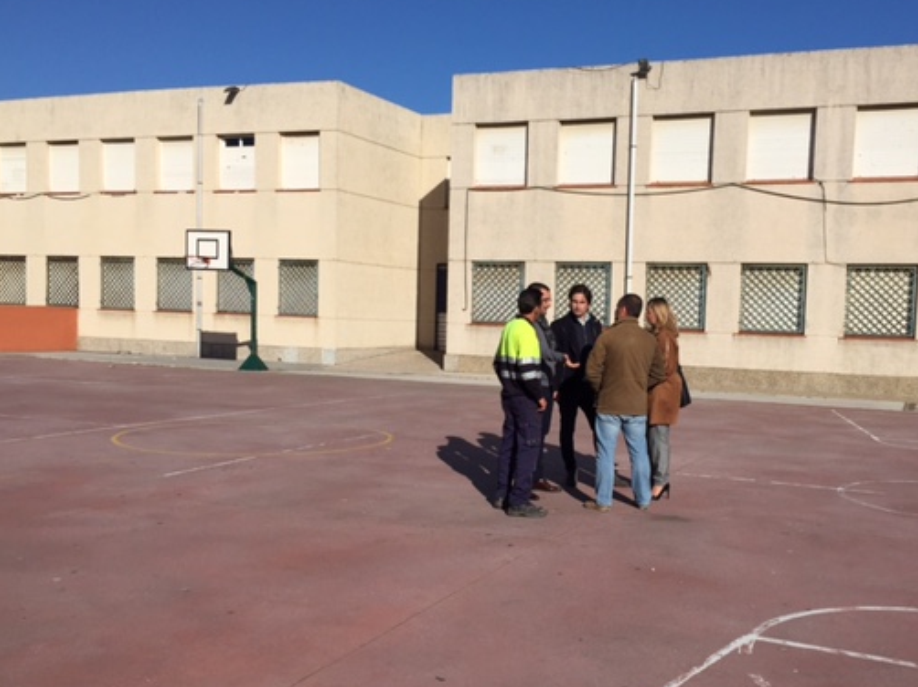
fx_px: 981
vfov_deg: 38.6
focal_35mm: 37
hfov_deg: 49.8
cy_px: 382
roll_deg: -1.0
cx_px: 552
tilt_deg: -4.1
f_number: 2.2
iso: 32
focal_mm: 4.15
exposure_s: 1/4950
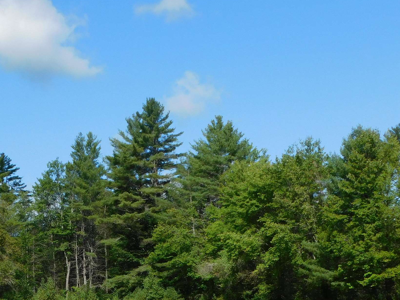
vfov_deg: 19.3
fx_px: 867
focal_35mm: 75
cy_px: 266
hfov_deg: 25.3
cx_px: 51
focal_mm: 7.1
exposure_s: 1/1250
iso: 125
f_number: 3.6
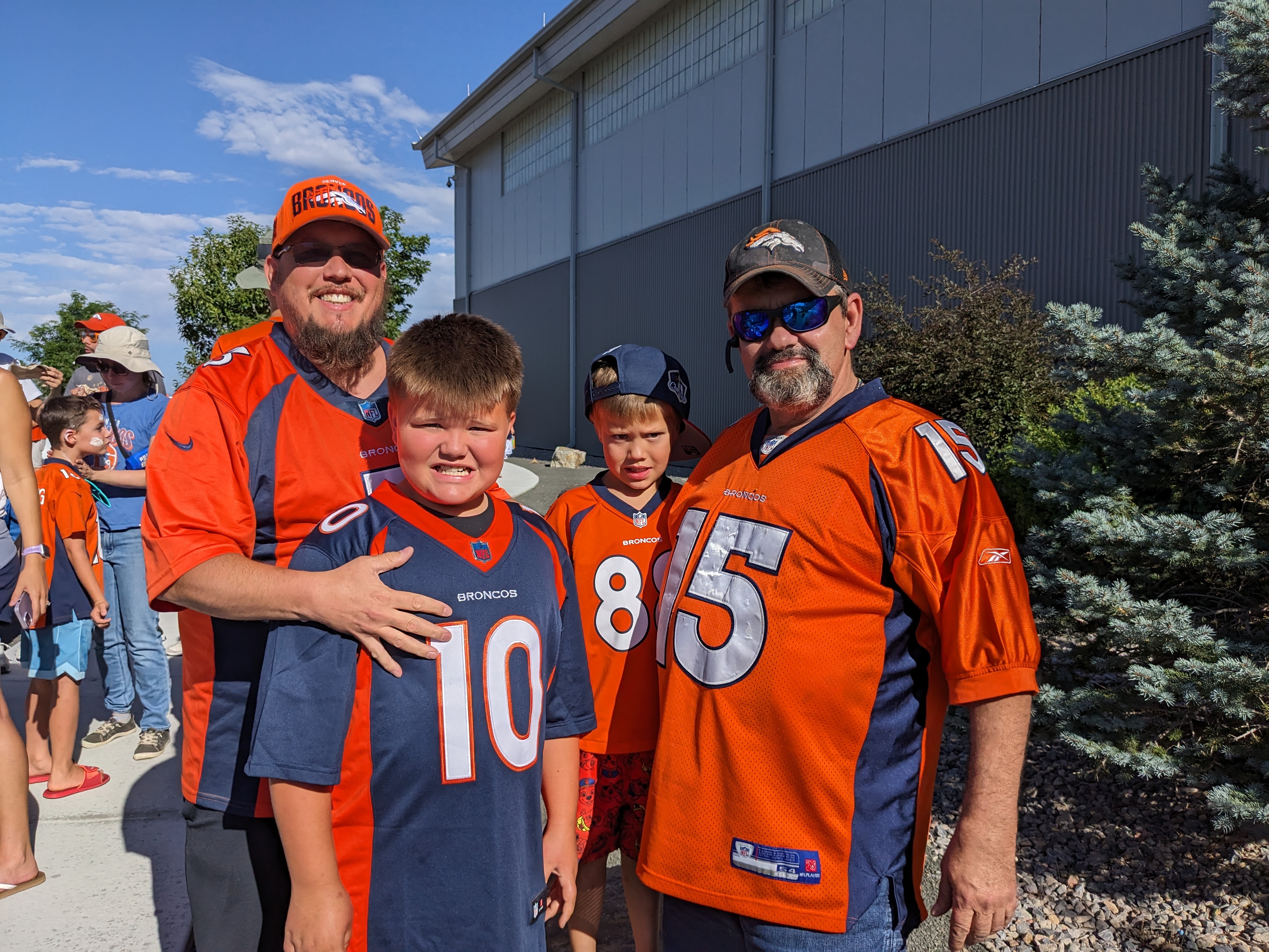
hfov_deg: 65.3
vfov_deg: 51.4
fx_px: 990
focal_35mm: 27
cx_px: 634
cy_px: 476
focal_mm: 4.38
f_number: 1.73
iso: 57
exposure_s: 1/7812
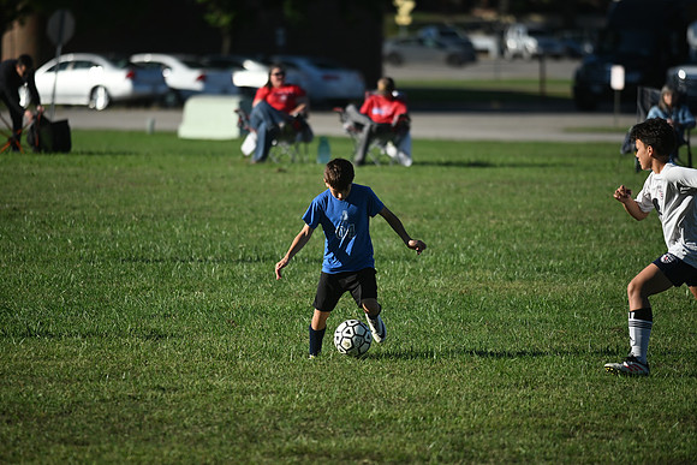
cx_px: 348
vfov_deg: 4.6
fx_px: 5809
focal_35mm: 300
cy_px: 232
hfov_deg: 6.9
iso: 320
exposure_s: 1/3200
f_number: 4
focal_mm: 300
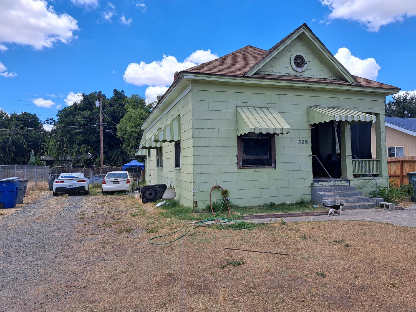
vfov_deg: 56.8
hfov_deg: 71.6
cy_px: 156
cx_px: 208
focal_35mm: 24
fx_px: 288
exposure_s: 1/876
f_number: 1.8
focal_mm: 5.23
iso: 50
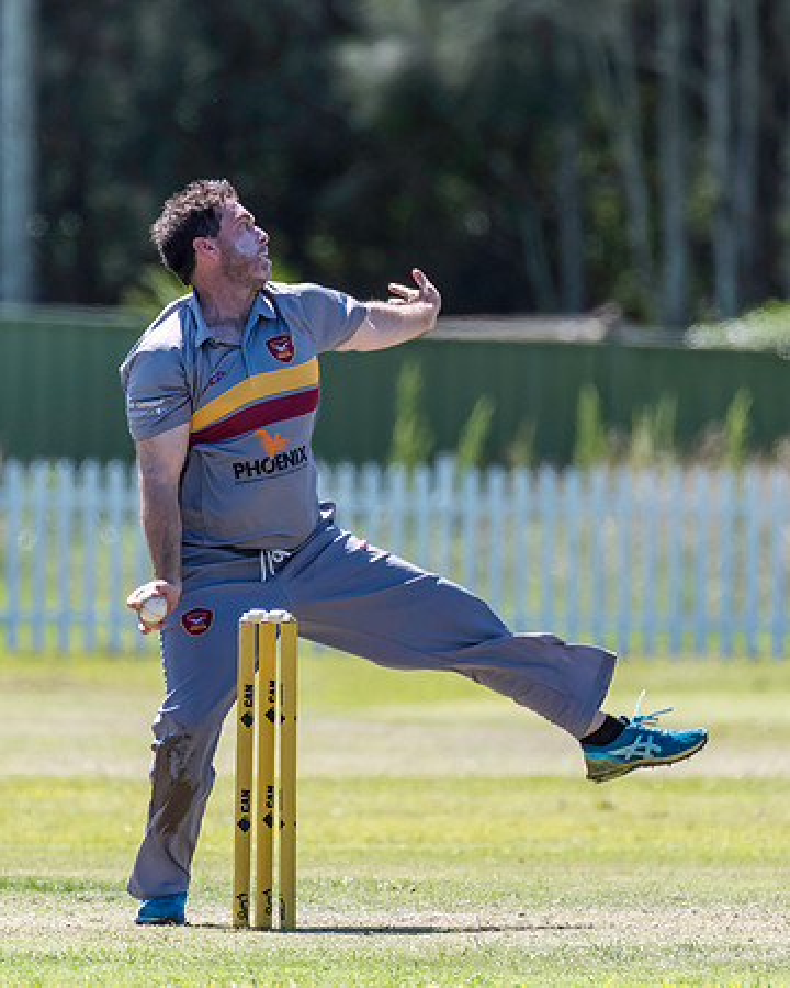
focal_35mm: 953
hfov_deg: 1.6
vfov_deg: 2.0
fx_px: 27846
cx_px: 320
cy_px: 431
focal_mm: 600
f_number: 6.3
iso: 1000
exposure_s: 1/2000
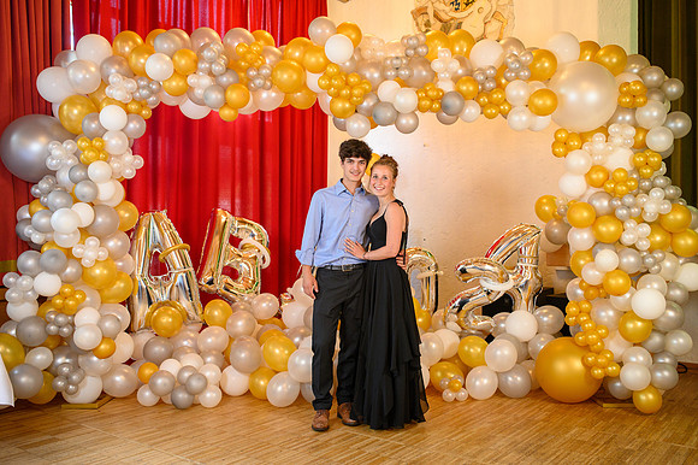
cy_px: 232
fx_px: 678
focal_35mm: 35
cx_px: 349
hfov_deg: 54.5
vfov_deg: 37.8
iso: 1250
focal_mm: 35
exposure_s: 1/100
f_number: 3.5
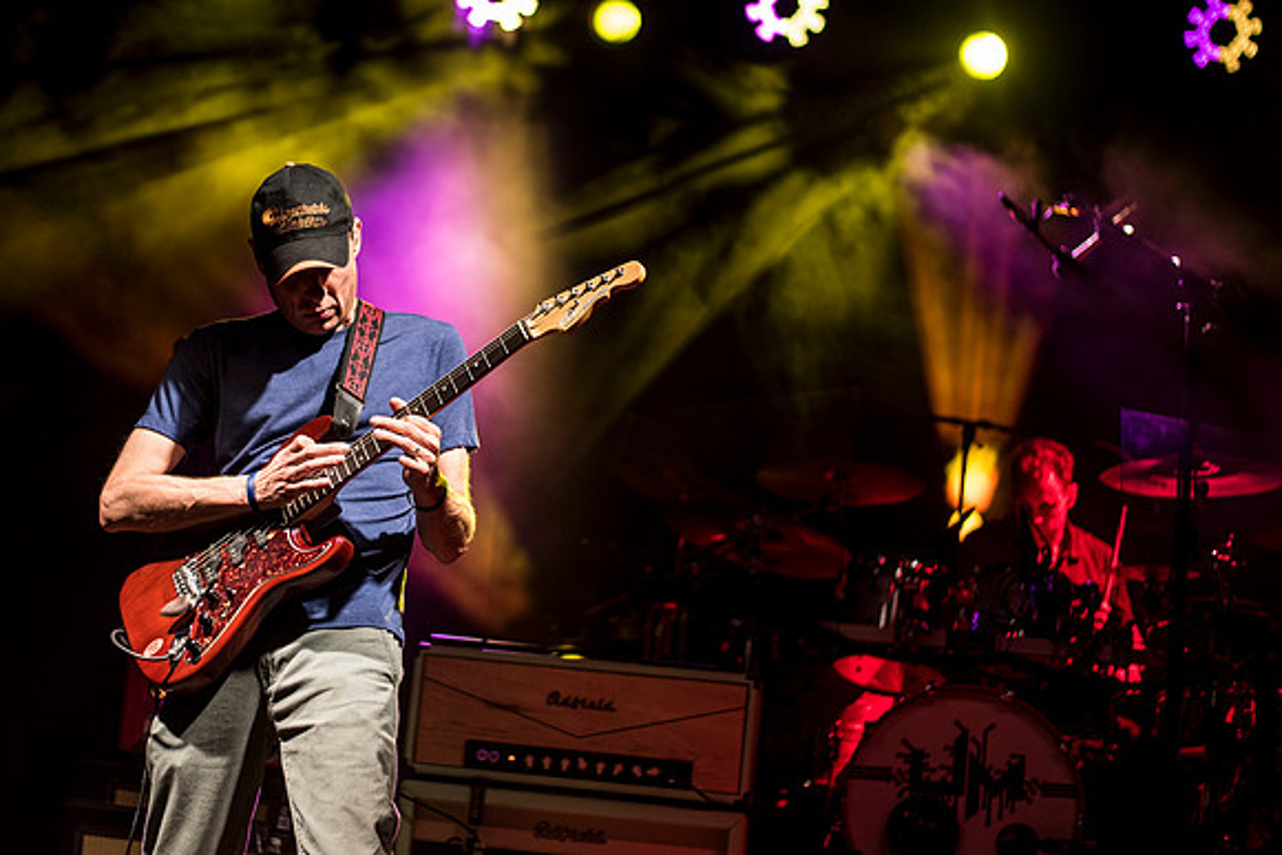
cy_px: 378
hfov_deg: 27.9
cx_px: 497
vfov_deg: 18.9
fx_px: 2575
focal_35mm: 72
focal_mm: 50
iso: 250
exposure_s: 1/1000
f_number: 1.8
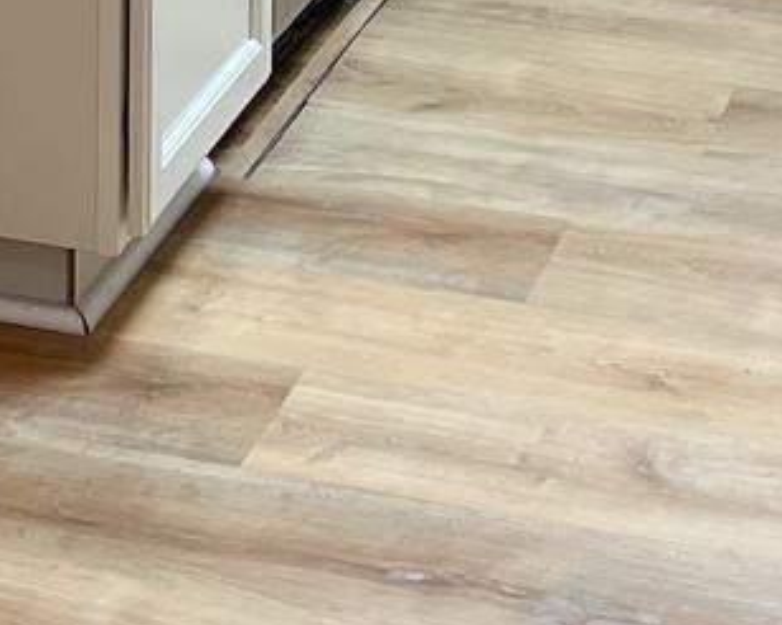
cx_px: -388
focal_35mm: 169
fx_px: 3909
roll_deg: +0.6
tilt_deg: -8.4
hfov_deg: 11.0
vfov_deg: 8.6
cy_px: -701
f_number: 1.6
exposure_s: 1/120
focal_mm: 5.1
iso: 64
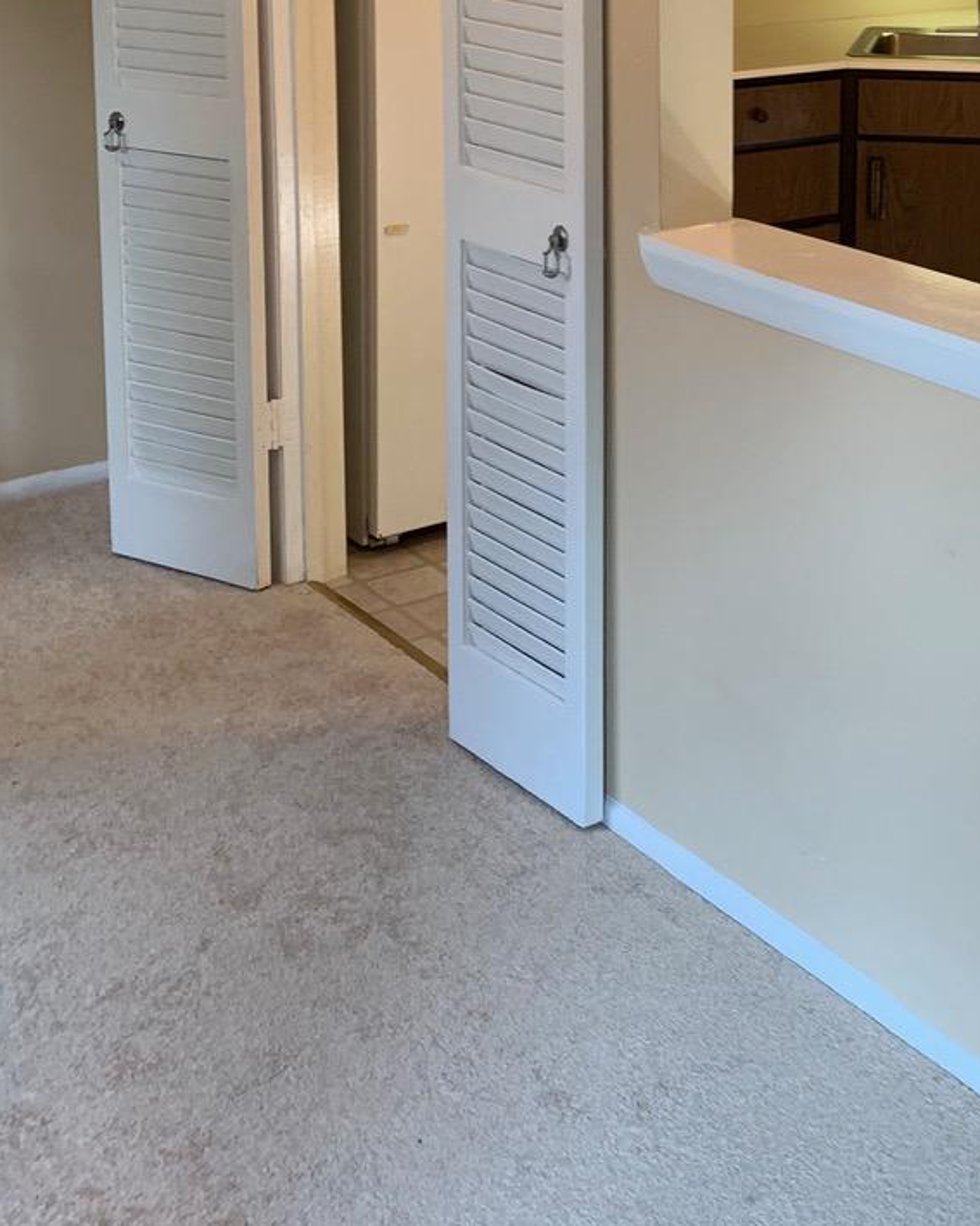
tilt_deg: -7.1
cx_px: 880
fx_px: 1994
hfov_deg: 26.7
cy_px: 69
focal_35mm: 55
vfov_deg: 32.1
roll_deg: -0.1
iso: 80
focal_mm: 4.25
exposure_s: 1/60
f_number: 1.8
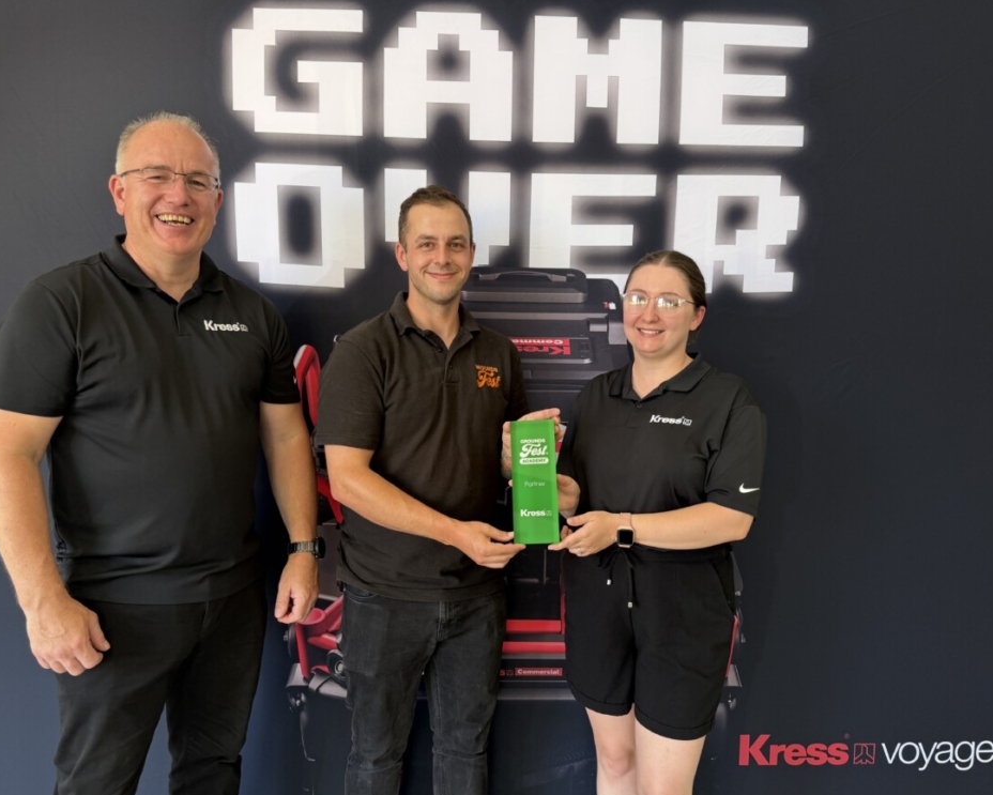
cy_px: 411
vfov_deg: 54.9
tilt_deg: -5.7
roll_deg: -0.2
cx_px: 490
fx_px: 764
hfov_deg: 66.0
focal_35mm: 26
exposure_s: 1/121
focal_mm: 6.76
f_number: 1.78
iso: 125
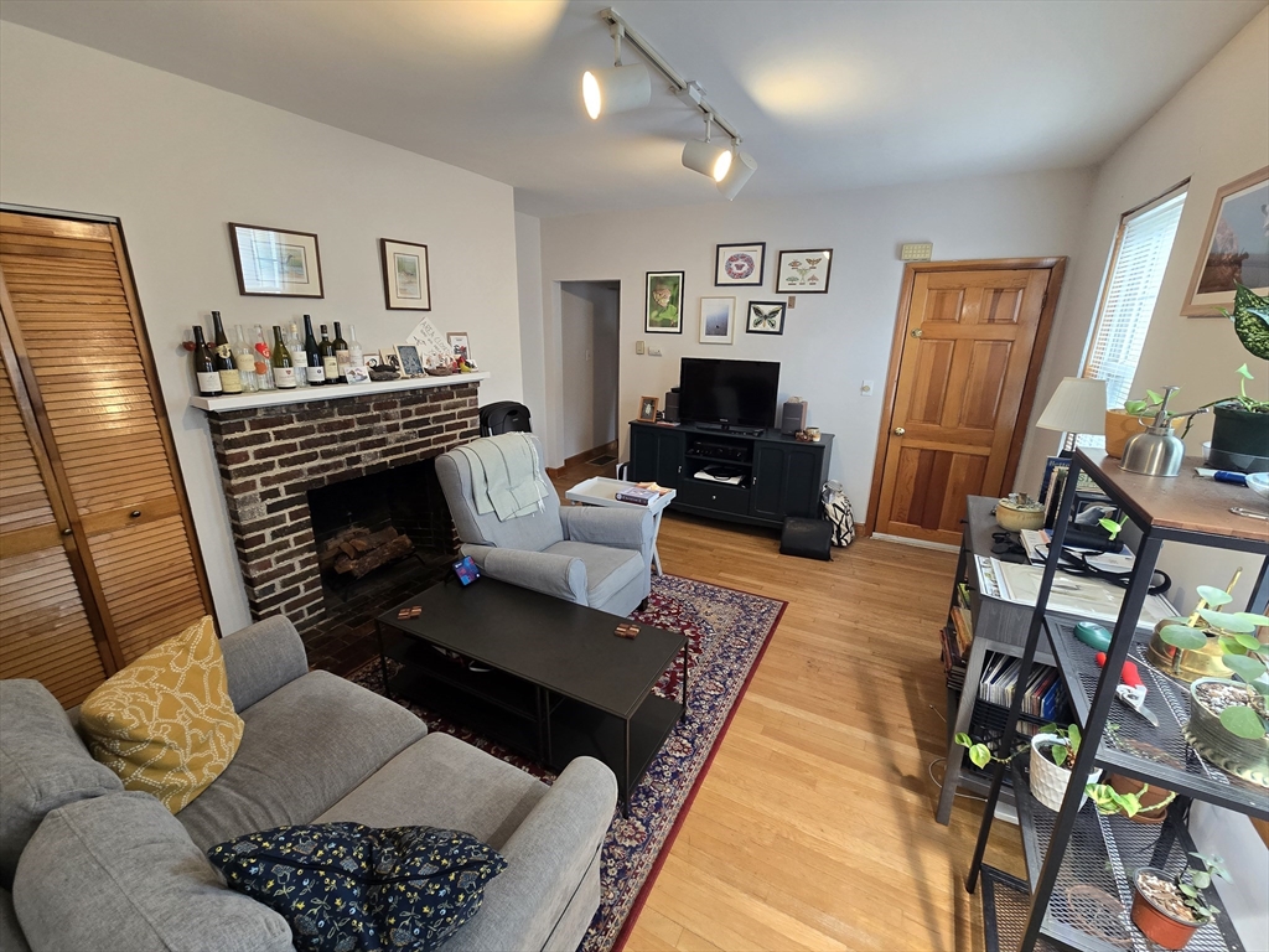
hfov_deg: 106.2
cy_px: 476
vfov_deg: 89.9
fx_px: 477
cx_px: 634
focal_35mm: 13
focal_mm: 2.2
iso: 200
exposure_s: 1/60
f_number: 2.2
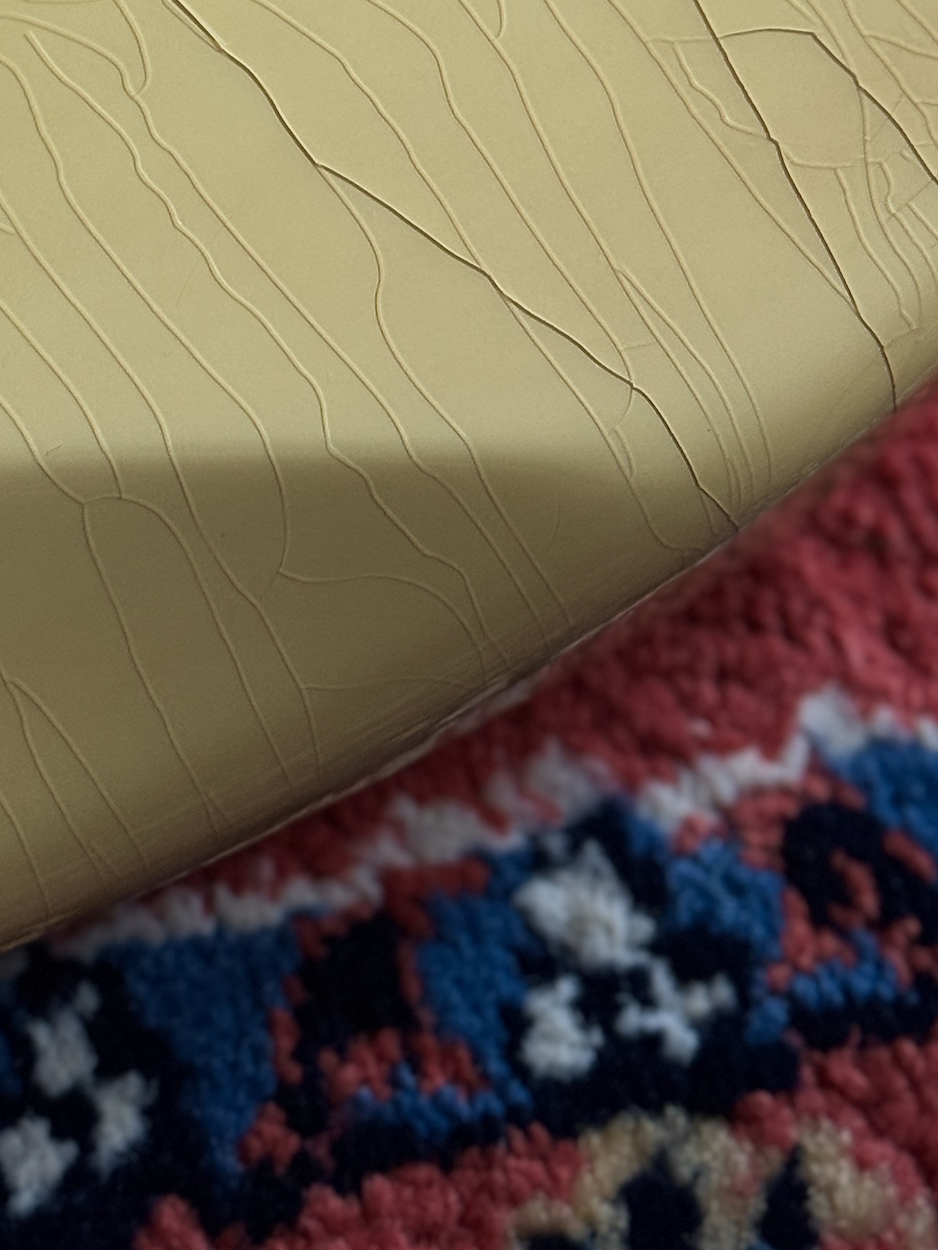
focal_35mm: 119
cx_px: 316
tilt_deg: -64.4
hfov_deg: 12.4
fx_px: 4298
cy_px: -71
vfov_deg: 16.1
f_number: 1.78
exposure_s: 1/87
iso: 100
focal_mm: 6.76
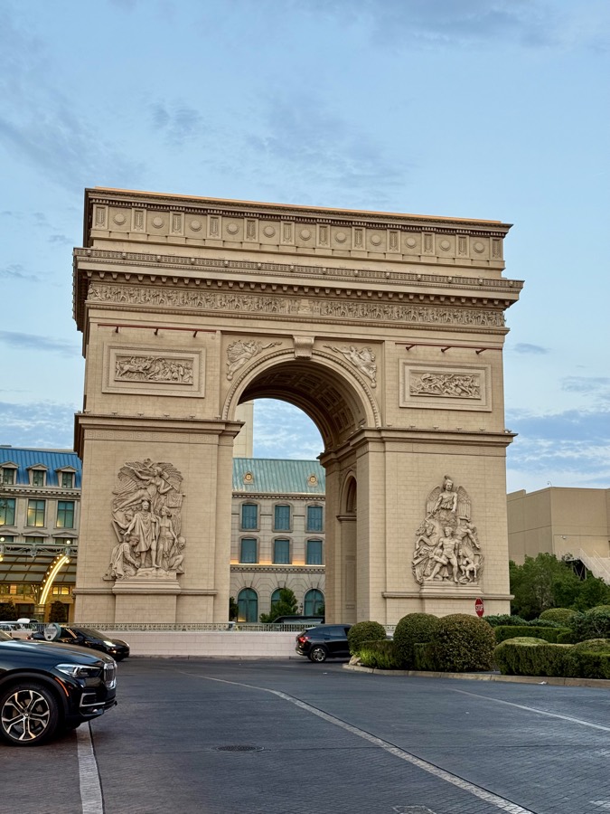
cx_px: 305
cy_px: 407
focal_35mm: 48
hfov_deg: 30.3
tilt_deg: +11.2
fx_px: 1128
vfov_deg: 39.7
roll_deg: -0.7
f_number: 1.78
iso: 64
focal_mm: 6.76
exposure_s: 1/60
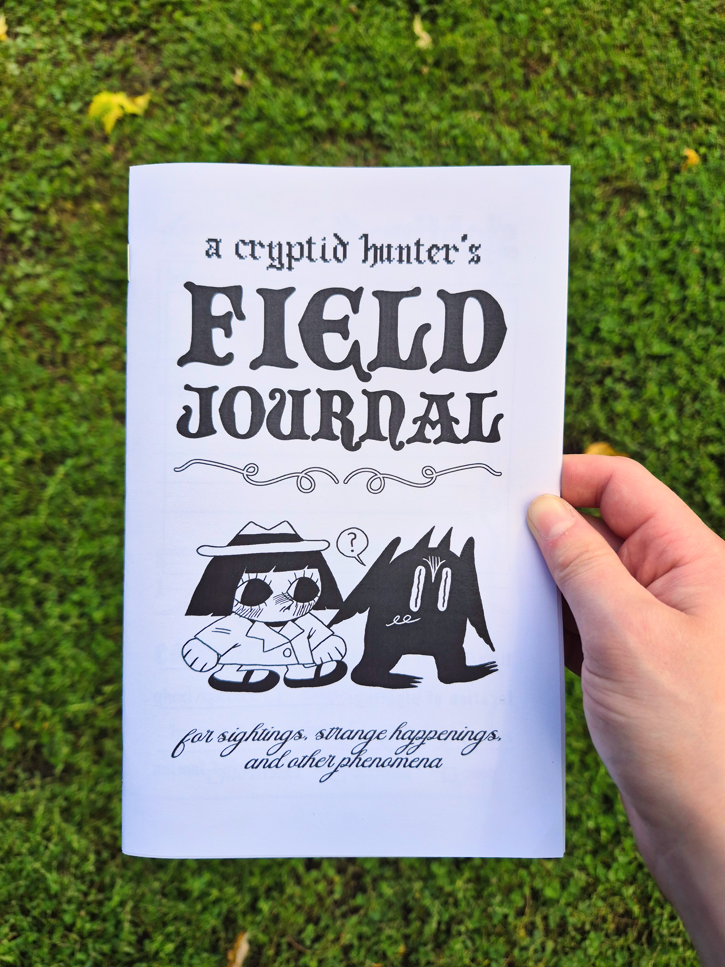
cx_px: 362
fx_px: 642
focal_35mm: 23
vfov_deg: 73.9
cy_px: 484
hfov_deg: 58.9
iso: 80
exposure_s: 1/2888
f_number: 1.8
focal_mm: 5.4
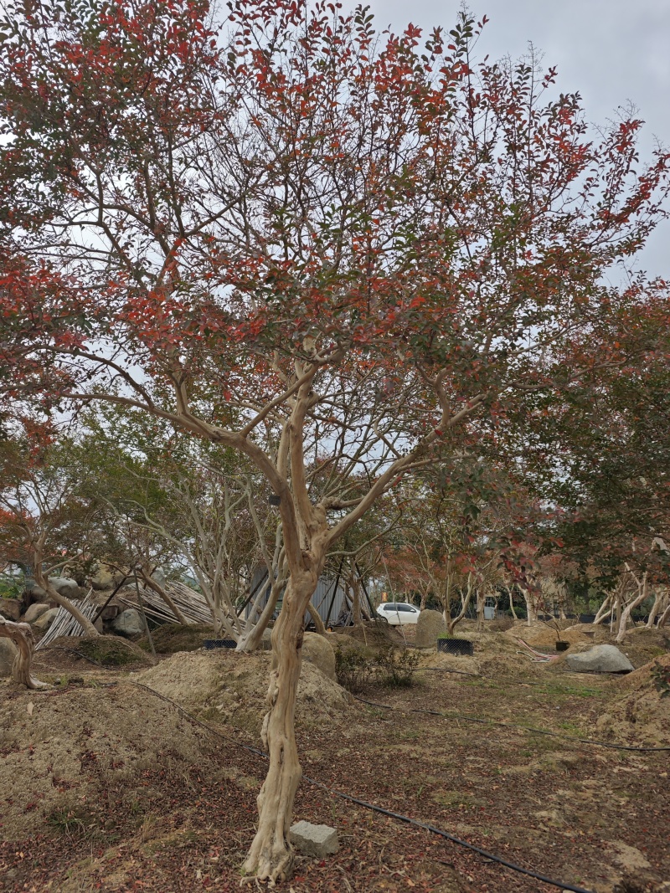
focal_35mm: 23
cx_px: 335
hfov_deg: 58.9
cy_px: 446
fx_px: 594
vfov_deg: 73.9
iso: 50
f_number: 1.6
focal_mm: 6.55
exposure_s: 1/2492
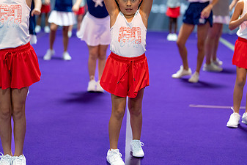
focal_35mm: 86
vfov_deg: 15.9
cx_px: 116
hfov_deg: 23.6
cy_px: 50
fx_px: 590
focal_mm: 50
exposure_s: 1/1000
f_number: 1.2
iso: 1600
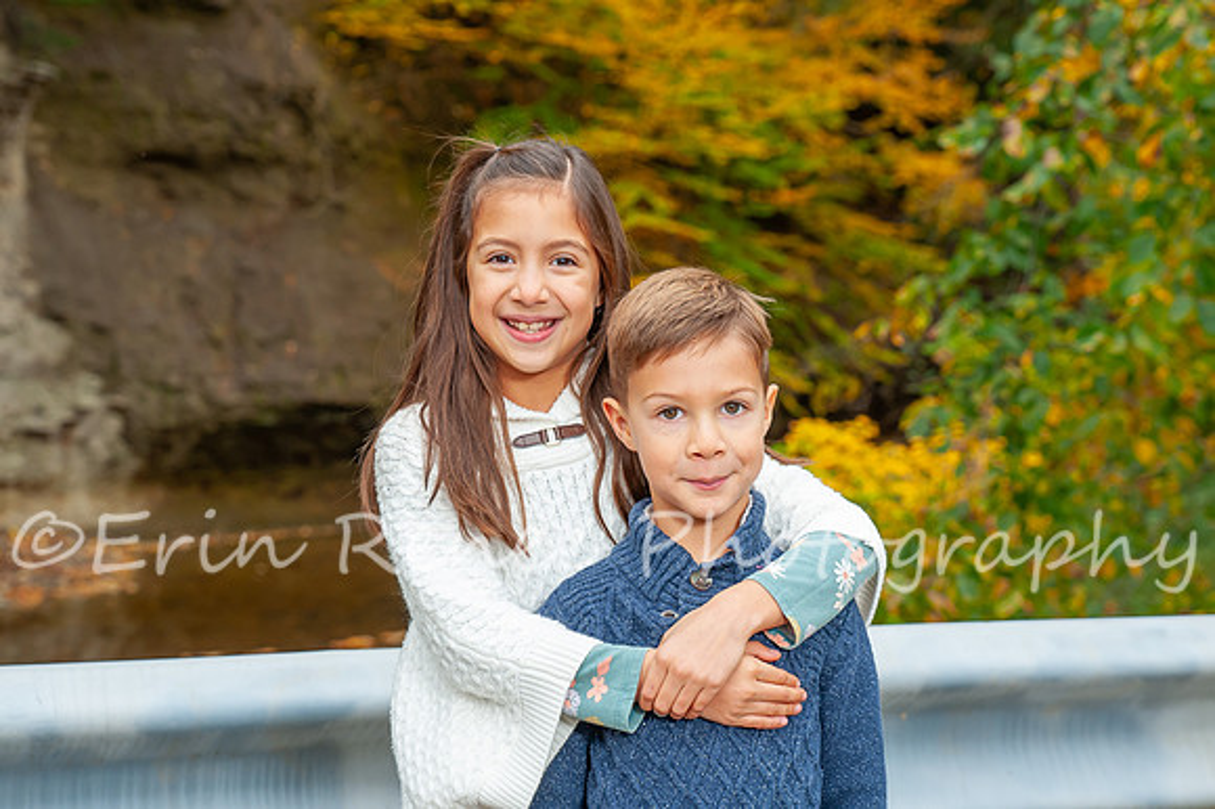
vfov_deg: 21.3
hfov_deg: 31.5
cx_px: 609
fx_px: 2153
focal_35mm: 64
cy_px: 442
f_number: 5
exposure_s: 1/160
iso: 400
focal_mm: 52
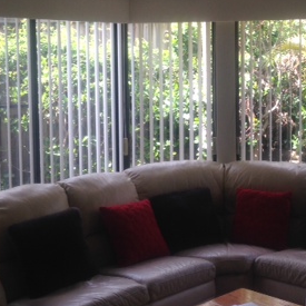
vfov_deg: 25.3
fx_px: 680
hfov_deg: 25.1
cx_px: 226
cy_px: 109
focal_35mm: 68
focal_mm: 4.12
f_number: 2.4
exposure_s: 1/143
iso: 50
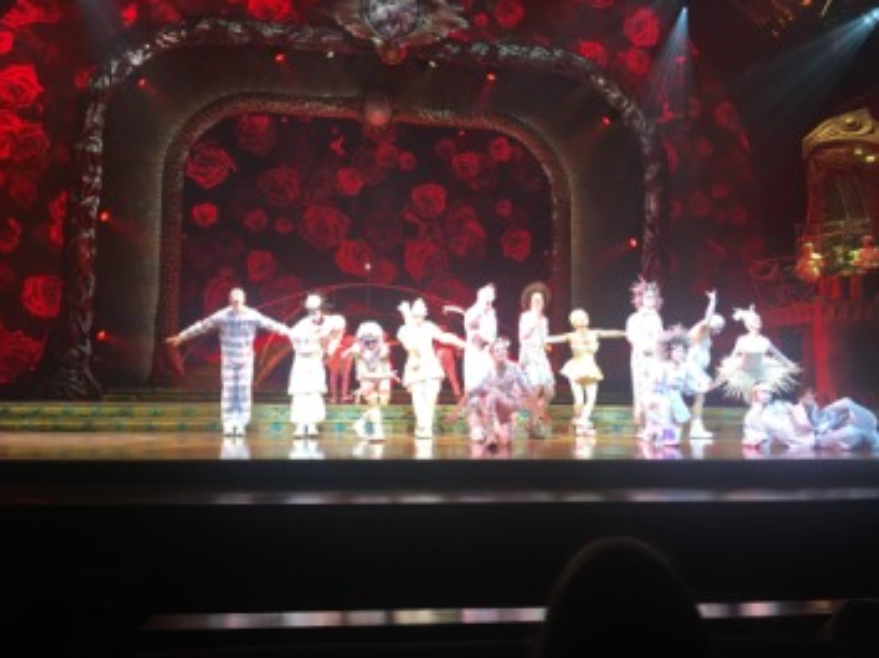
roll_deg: +0.0
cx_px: 432
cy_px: 333
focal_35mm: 30
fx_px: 761
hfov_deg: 60.0
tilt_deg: +5.5
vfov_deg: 46.7
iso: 32
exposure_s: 1/30
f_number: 2.2
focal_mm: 4.15
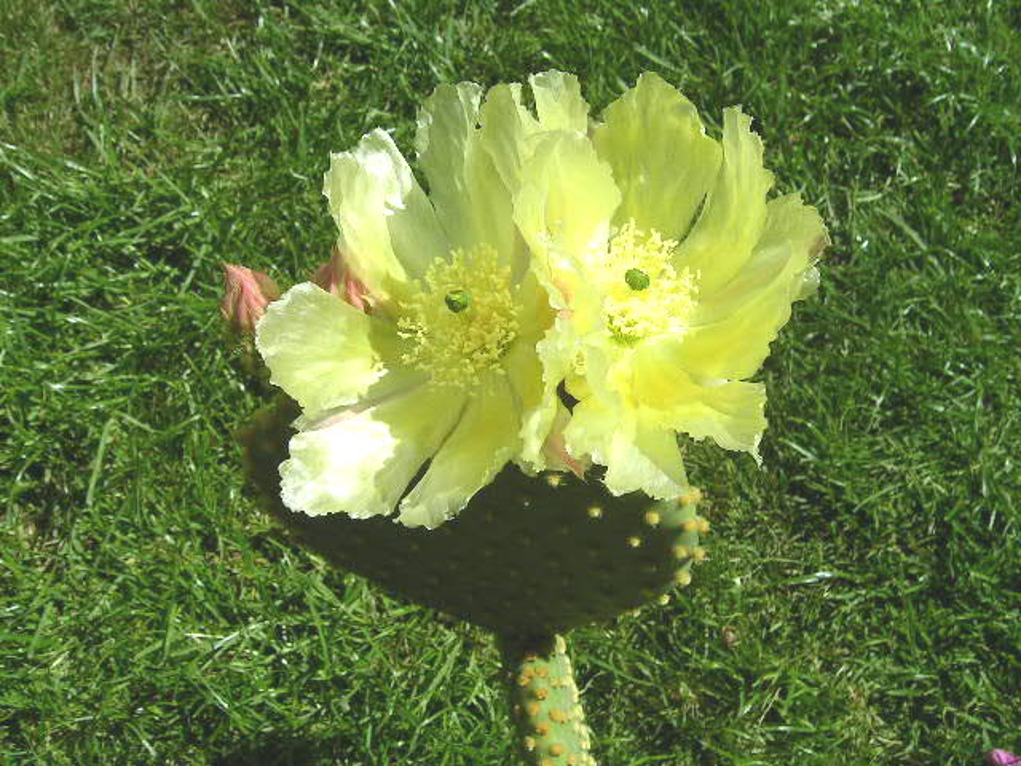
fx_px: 1062
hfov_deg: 51.4
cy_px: 383
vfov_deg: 39.7
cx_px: 510
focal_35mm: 36
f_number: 4.8
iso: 50
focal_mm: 5.6
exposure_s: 1/658
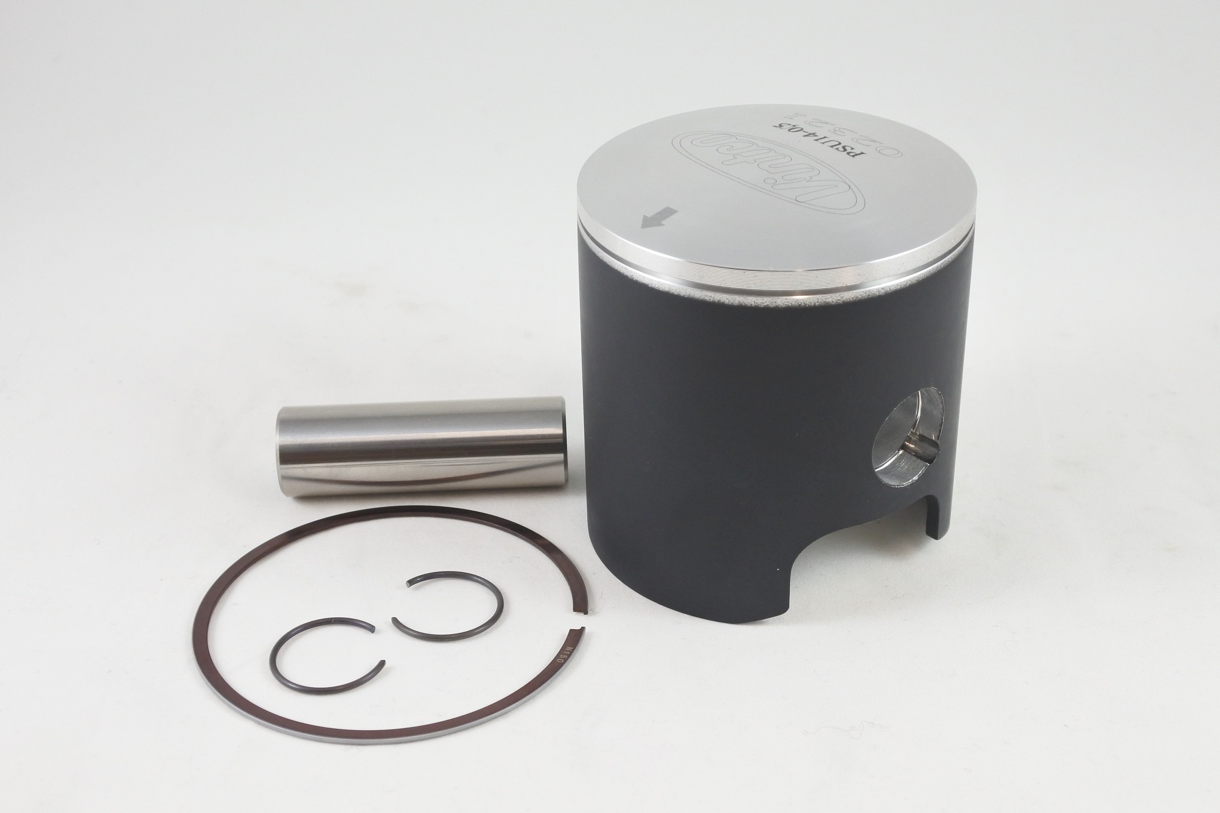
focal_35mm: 41
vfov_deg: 32.6
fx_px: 1389
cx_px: 610
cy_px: 406
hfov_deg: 47.4
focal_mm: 15.3
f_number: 4.2
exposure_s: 1/125
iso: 500
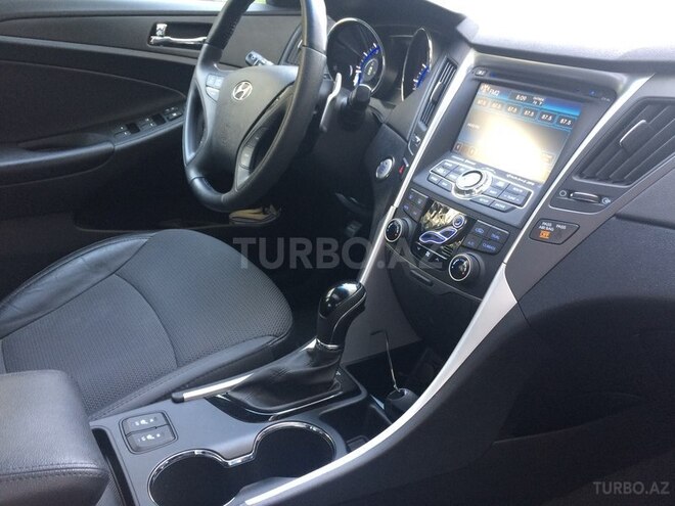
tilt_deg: -26.4
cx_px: 338
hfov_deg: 61.7
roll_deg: -2.7
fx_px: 565
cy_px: 253
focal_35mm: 29
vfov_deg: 48.2
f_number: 2.2
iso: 125
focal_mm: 4.15
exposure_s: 1/33
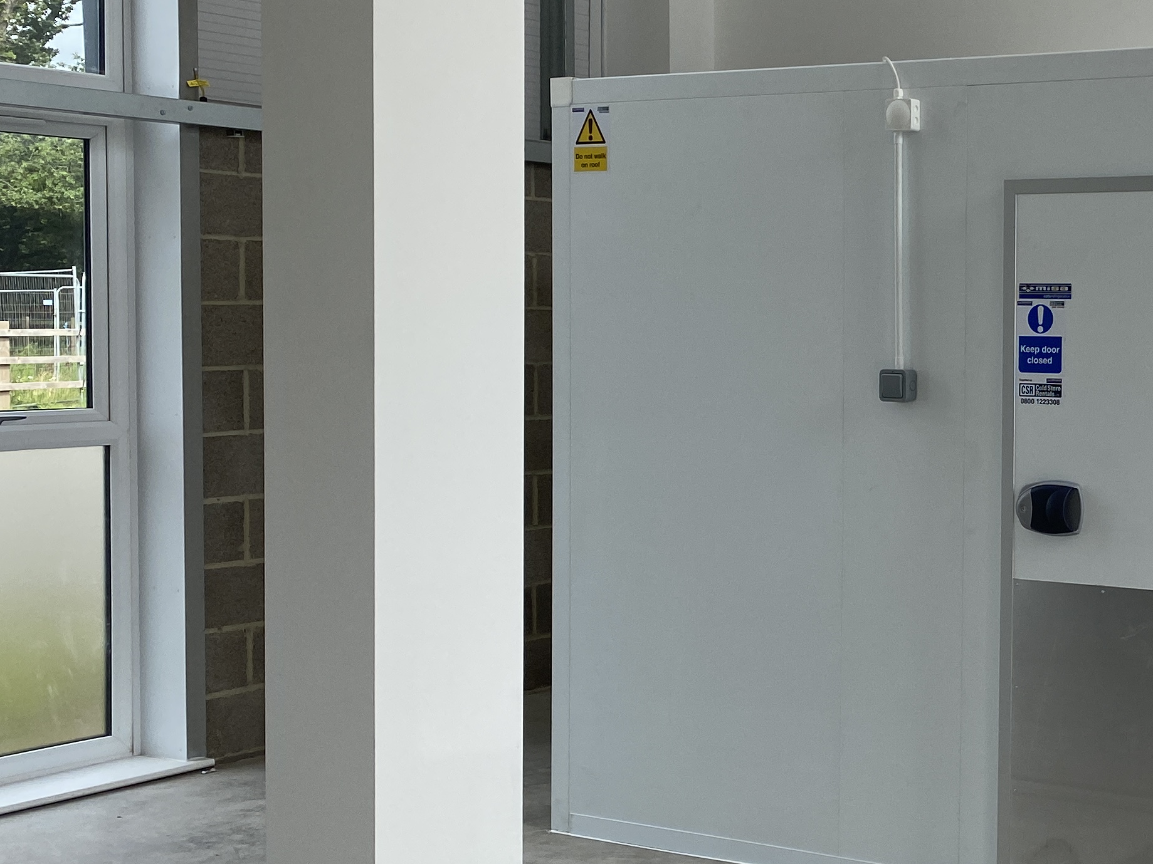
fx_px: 1898
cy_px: 414
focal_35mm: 57
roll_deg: -1.1
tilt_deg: -2.6
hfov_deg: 31.4
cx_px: 1133
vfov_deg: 25.7
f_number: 1.8
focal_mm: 4.25
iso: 32
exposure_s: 1/1034
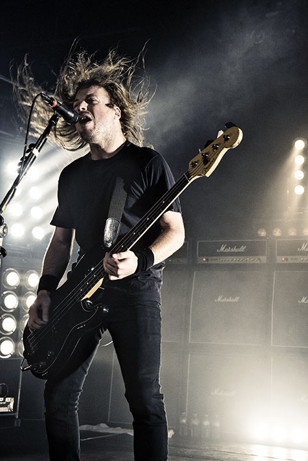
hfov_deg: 24.2
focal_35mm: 56
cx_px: 154
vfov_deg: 35.6
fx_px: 718
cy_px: 230
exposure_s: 1/320
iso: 4000
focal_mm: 56
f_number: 6.3
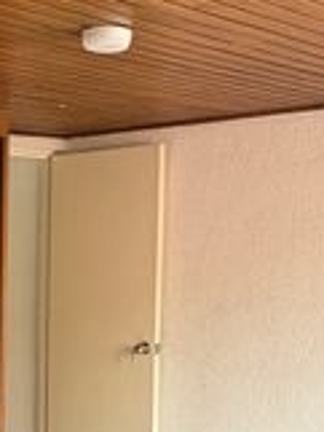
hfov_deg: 23.5
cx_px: -46
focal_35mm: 58
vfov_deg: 32.9
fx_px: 723
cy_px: 291
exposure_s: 1/121
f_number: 2.2
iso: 250
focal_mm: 2.22
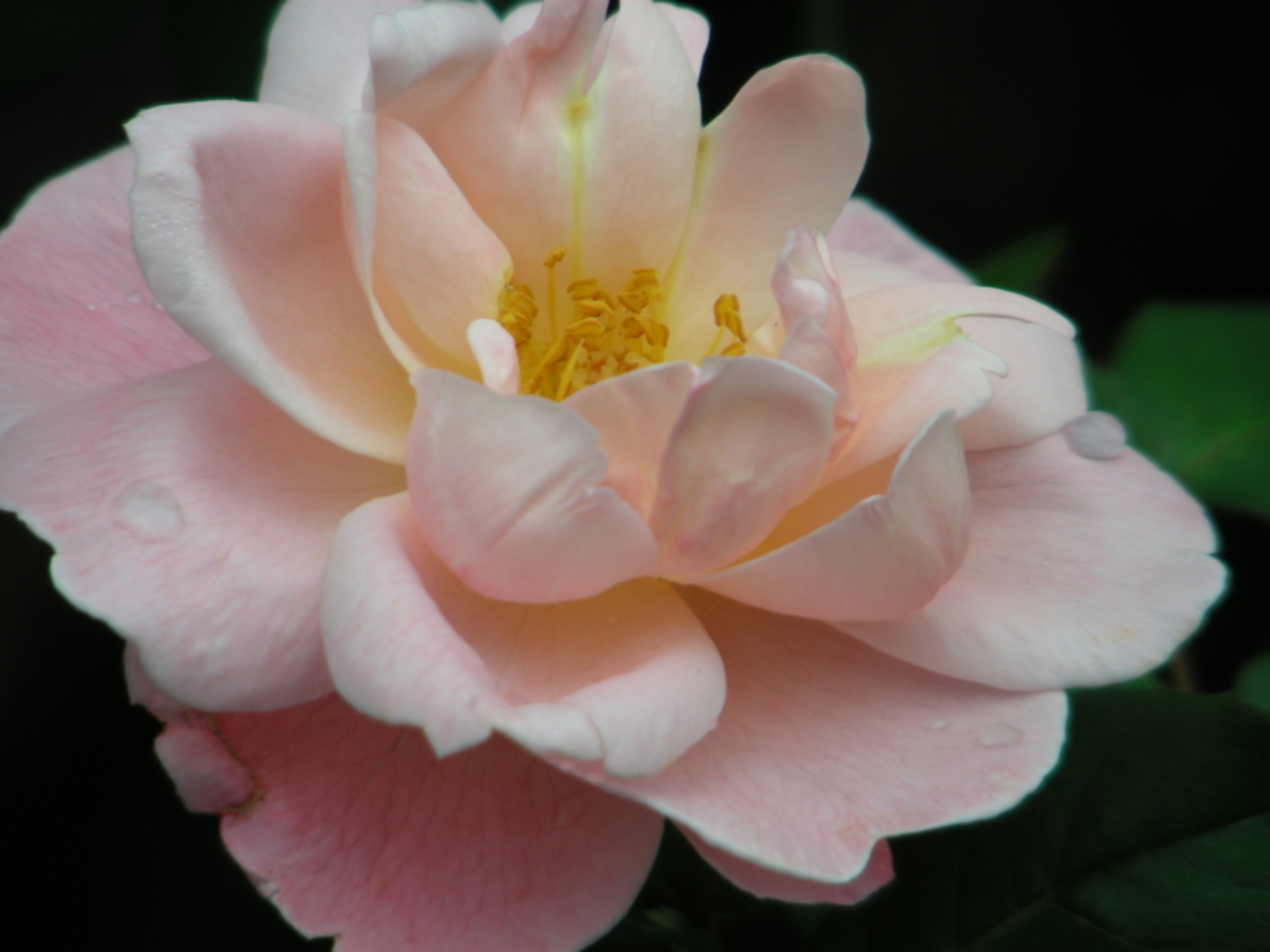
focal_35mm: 380
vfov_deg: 3.9
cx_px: 635
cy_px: 476
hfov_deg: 5.2
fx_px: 13942
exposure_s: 1/194
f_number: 3.5
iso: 50
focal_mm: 63.3
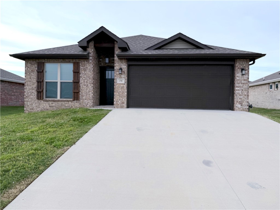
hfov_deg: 71.6
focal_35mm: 24
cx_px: 140
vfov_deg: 56.8
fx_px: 194
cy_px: 105
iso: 80
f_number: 1.78
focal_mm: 6.76
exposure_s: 1/3425
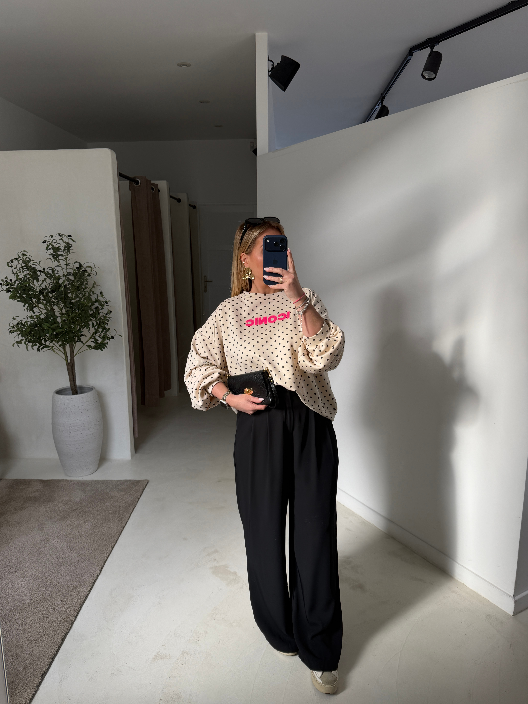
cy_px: 352
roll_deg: +1.4
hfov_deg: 54.9
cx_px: 254
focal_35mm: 25
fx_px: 508
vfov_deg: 69.4
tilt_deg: -11.0
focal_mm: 6.76
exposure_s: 1/121
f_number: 1.78
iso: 64
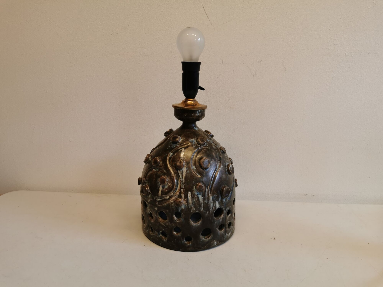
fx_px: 299
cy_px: 144
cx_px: 192
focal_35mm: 27
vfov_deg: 51.4
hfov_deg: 65.3
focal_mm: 5.56
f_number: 1.6
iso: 50
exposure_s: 1/100
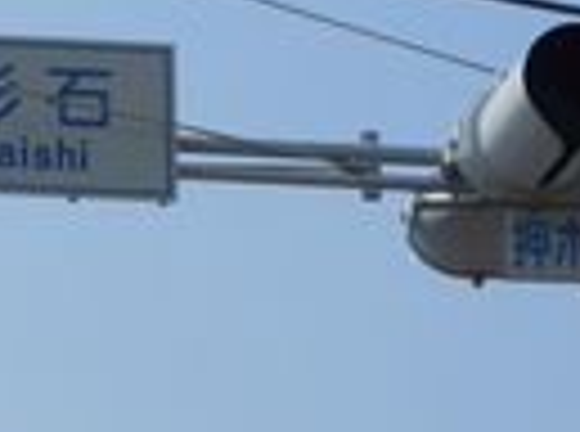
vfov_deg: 7.5
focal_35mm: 196
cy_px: 220
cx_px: -9
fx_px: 3275
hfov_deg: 10.0
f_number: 10
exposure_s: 1/800
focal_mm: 11.2
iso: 400
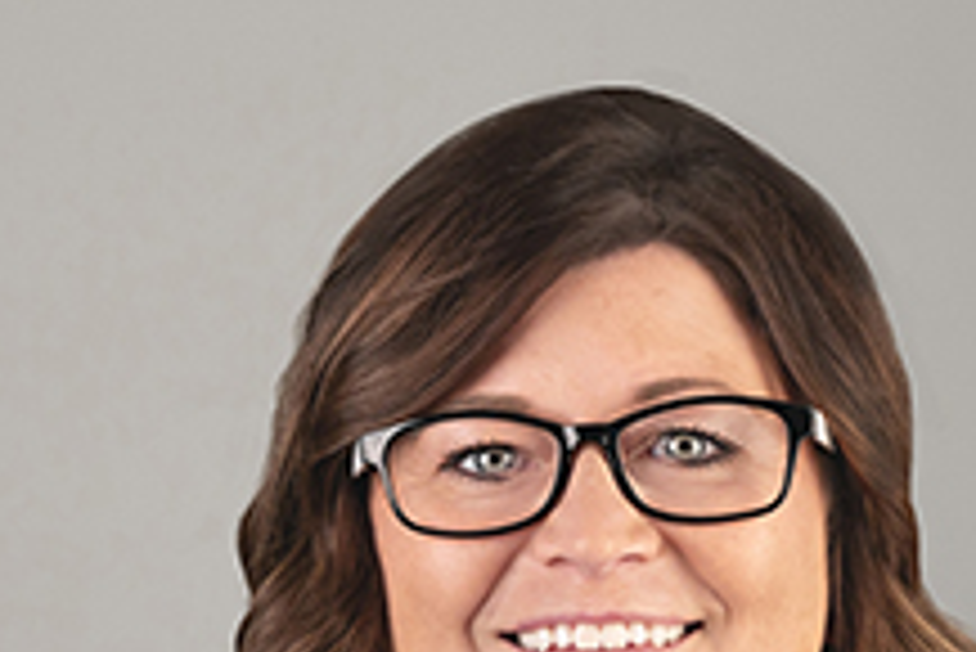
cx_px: 576
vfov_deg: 7.0
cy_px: 659
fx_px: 5344
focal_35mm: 197
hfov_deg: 10.4
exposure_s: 1/100
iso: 400
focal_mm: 85
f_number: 4.5
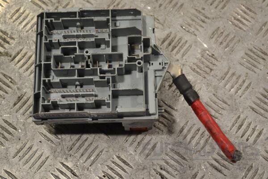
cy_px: 90
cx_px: 134
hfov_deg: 30.5
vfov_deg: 20.6
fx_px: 491
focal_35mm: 66
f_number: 5.6
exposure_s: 1/125
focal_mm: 44
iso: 400
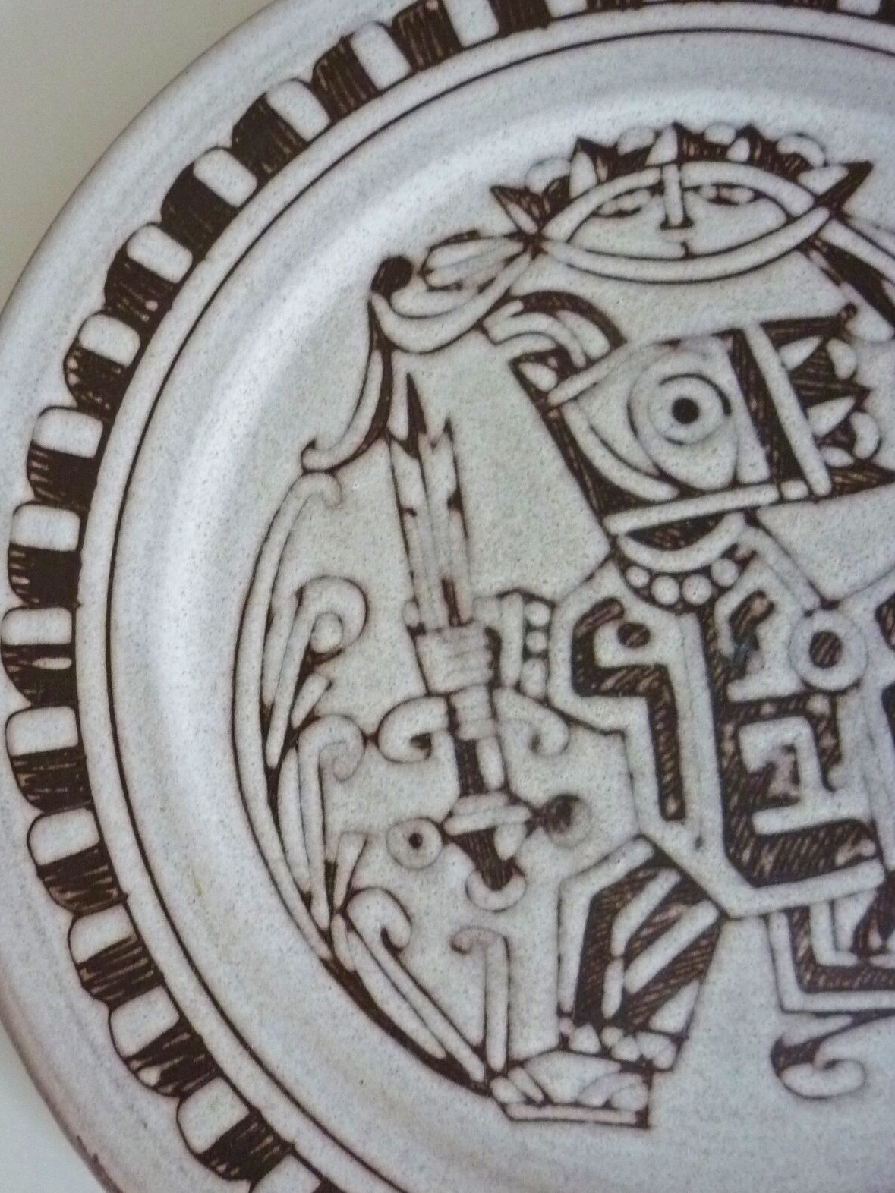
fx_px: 1482
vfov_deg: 43.8
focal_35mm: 43
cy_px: 588
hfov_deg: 33.5
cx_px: 351
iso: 400
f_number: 2.8
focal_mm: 5.5
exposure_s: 1/30
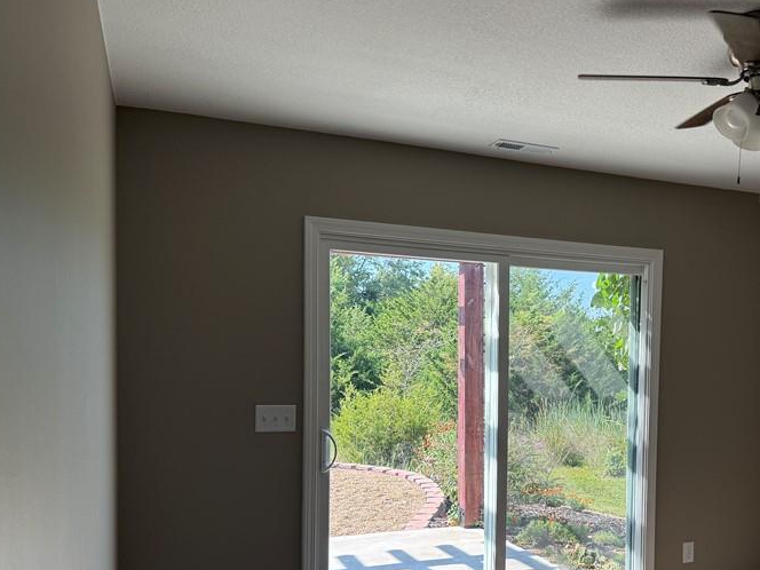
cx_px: 576
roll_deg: -1.1
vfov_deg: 38.1
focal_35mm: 37
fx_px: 812
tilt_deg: -2.7
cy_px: 389
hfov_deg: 48.1
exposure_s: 1/528
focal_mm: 6.76
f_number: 1.78
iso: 100
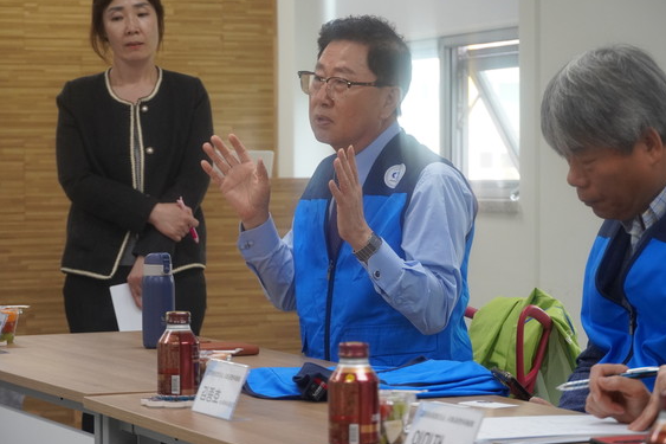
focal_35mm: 114
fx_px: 2100
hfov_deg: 18.0
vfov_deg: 12.1
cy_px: 231
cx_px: 354
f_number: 5.6
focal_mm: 71
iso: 2000
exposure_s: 1/160
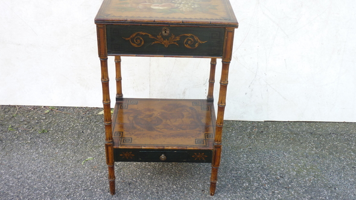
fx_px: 387
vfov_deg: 29.0
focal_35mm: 41
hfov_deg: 49.4
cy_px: 92
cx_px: 176
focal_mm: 6.1
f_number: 3.6
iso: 80
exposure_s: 1/60
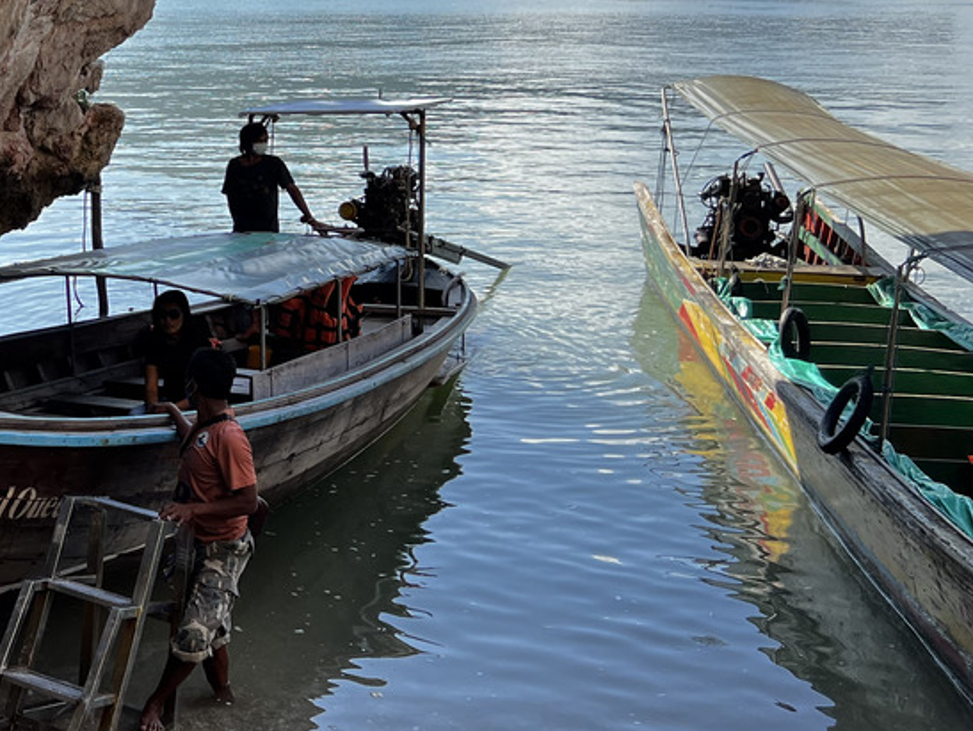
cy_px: 132
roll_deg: +0.1
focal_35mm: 57
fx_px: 1603
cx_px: -18
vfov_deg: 25.2
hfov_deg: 31.1
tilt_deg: -5.4
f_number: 1.5
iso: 50
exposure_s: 1/1344
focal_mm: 5.7
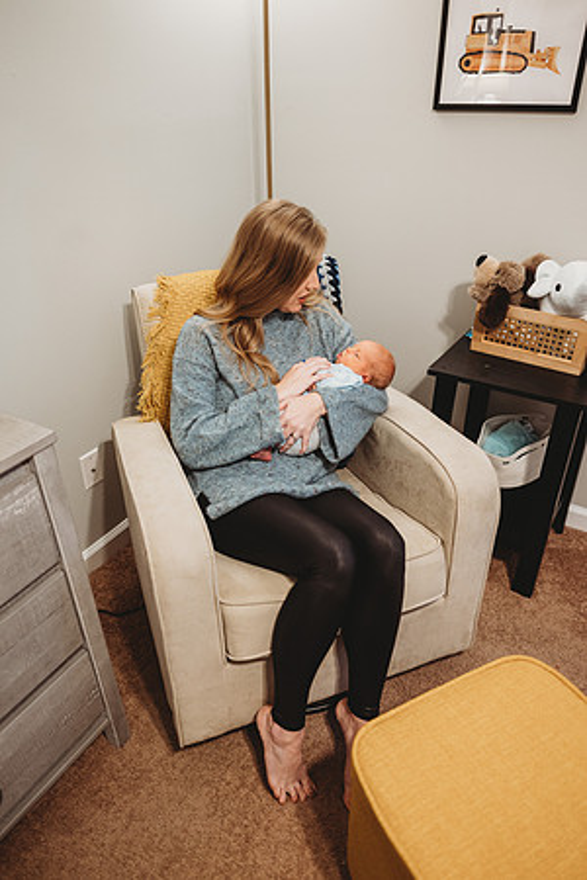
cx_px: 294
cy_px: 440
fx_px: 587
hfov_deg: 53.1
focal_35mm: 24
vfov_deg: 73.7
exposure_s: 1/160
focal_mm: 24
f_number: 2.2
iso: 1250
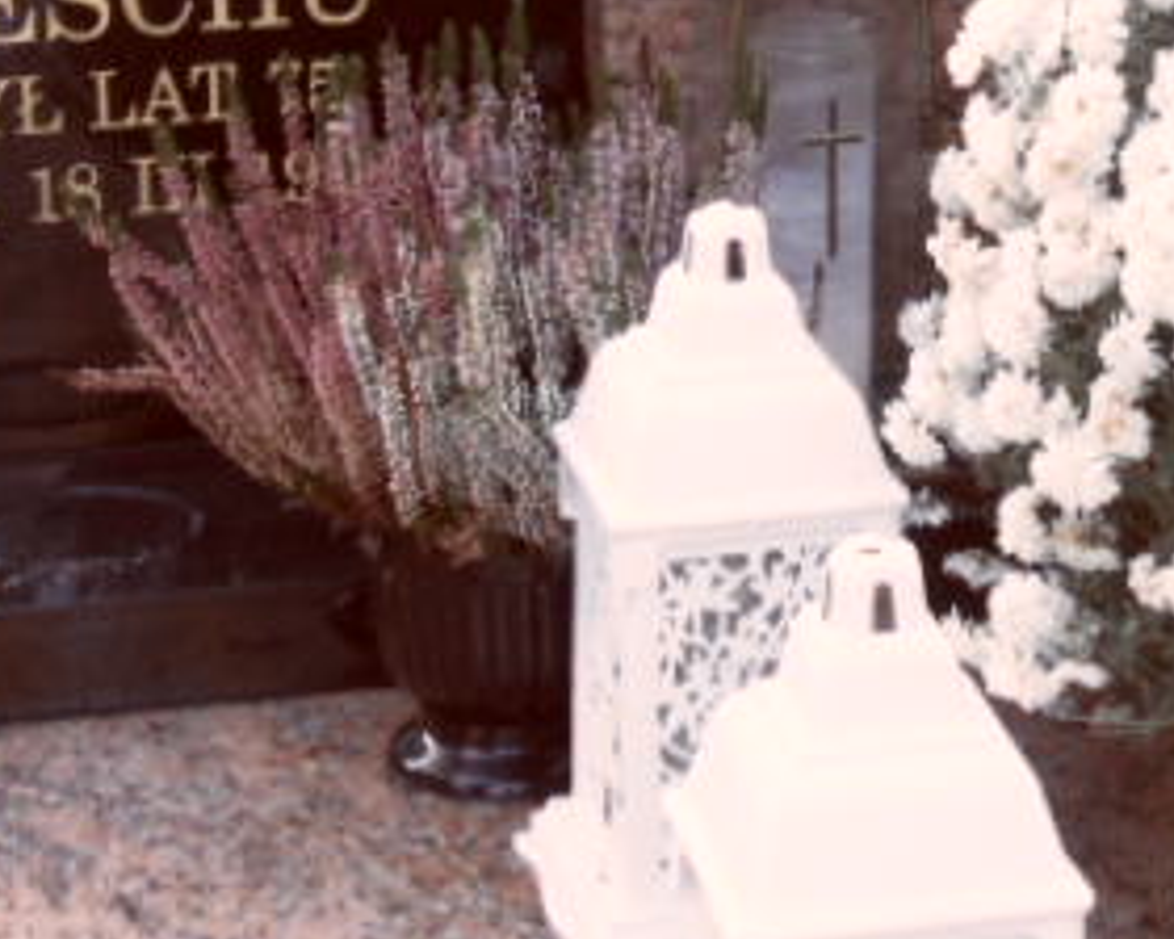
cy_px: -419
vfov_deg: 10.5
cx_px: 1417
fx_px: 4969
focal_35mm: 143
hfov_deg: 13.1
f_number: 3.6
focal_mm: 6.5
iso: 100
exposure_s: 1/45
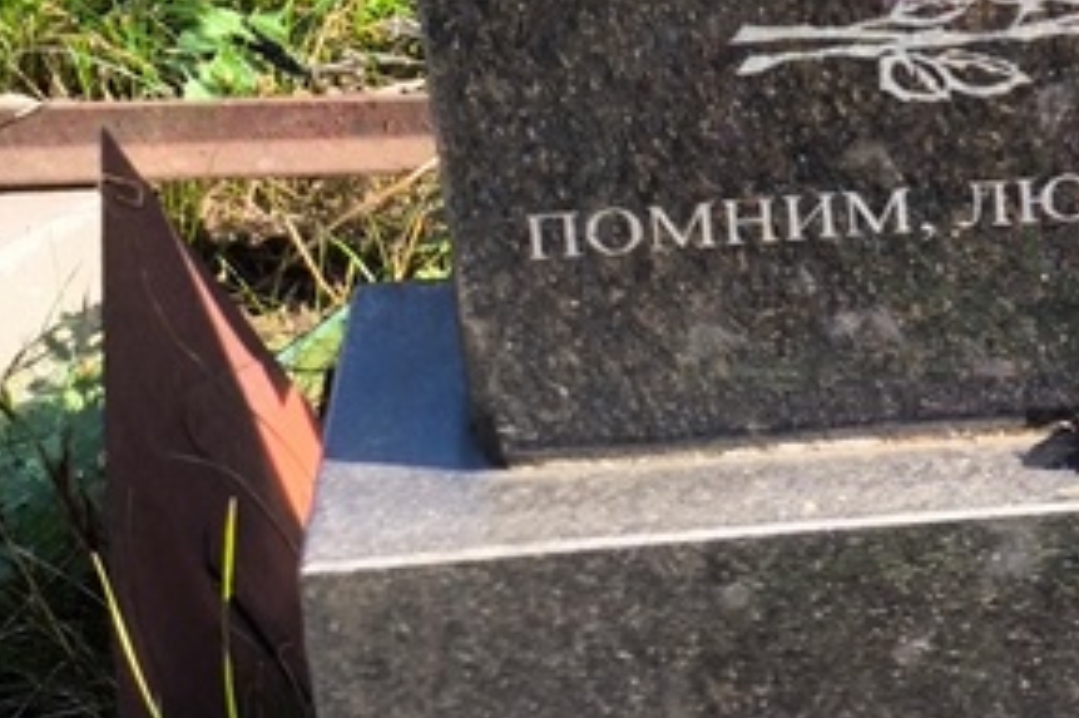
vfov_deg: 9.2
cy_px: -361
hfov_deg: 13.7
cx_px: 1314
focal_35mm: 145
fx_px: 4343
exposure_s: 1/353
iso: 50
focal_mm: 4.71
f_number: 1.7
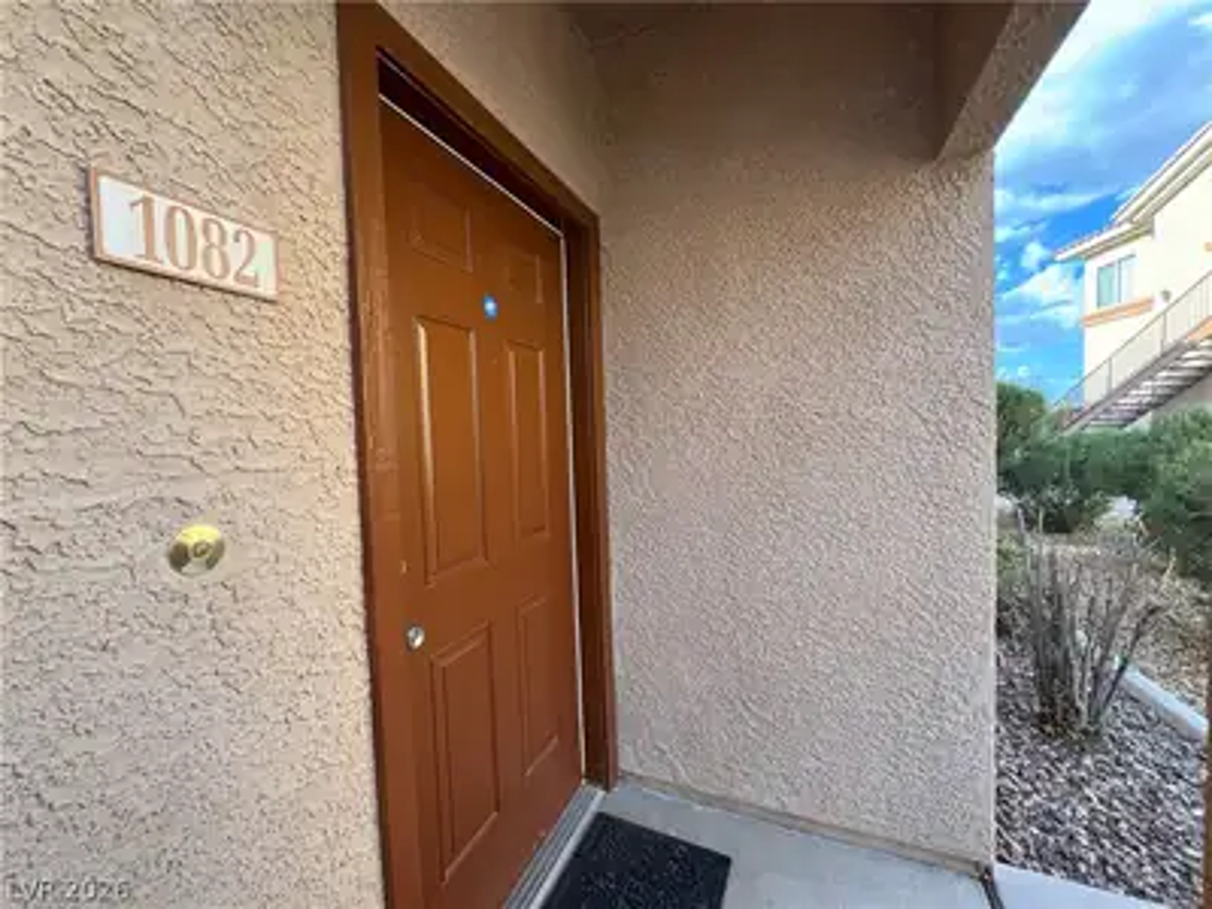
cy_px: 454
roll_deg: +2.8
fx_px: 490
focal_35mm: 14
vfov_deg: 85.7
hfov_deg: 102.1
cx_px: 606
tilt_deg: -1.5
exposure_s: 1/120
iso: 40
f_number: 2.2
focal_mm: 2.22
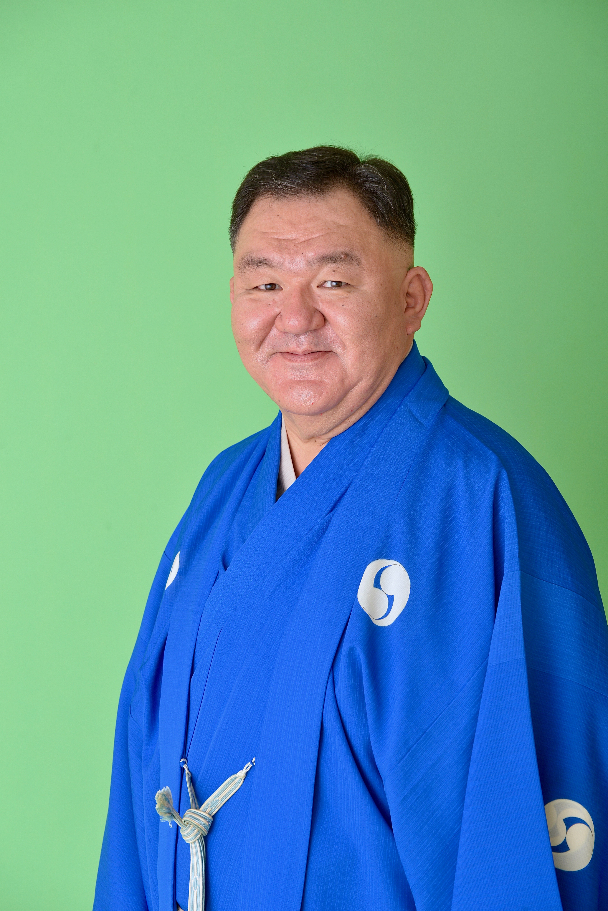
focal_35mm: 116
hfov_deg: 11.8
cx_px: 304
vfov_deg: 17.6
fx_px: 2936
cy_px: 456
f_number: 10
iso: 400
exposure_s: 1/160
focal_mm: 116
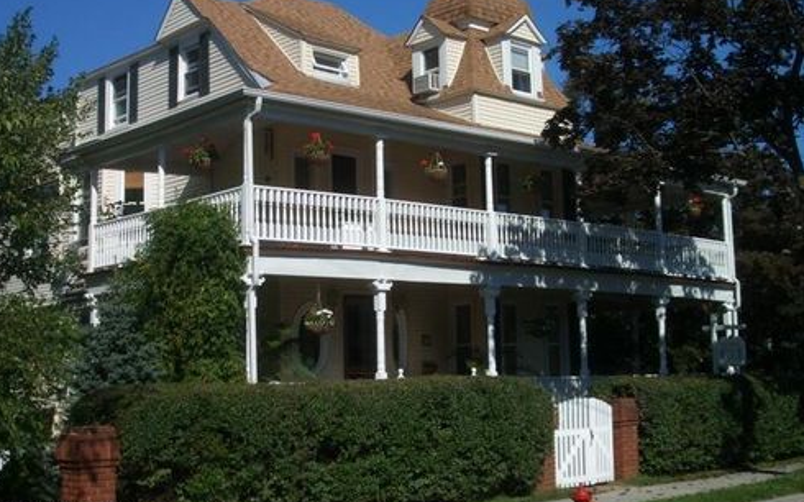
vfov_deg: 24.4
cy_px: 230
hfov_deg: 38.2
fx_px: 1161
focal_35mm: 53
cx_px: 402
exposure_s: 1/1000
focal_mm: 8.2
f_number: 5
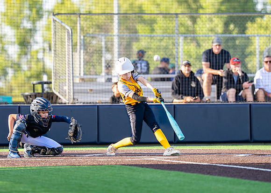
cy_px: 67
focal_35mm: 301
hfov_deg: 6.7
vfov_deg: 4.8
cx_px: 131
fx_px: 2313
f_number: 2.8
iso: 320
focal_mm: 200
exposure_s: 1/1600
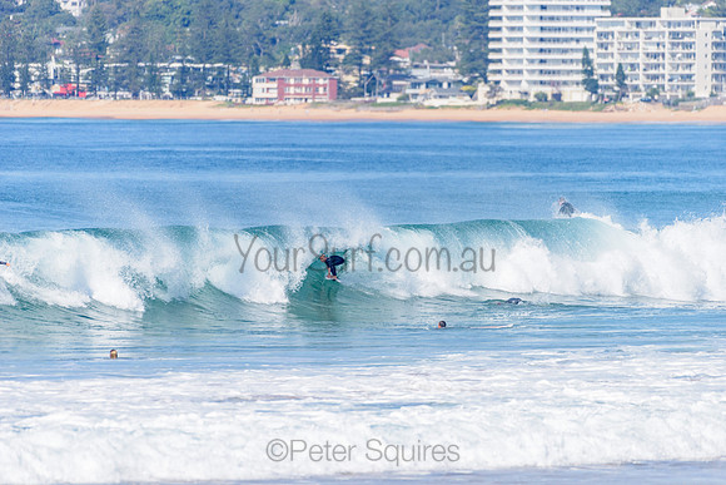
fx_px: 10085
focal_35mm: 500
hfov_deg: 4.1
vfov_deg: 2.8
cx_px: 363
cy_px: 242
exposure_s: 1/2000
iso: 160
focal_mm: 500
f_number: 5.6
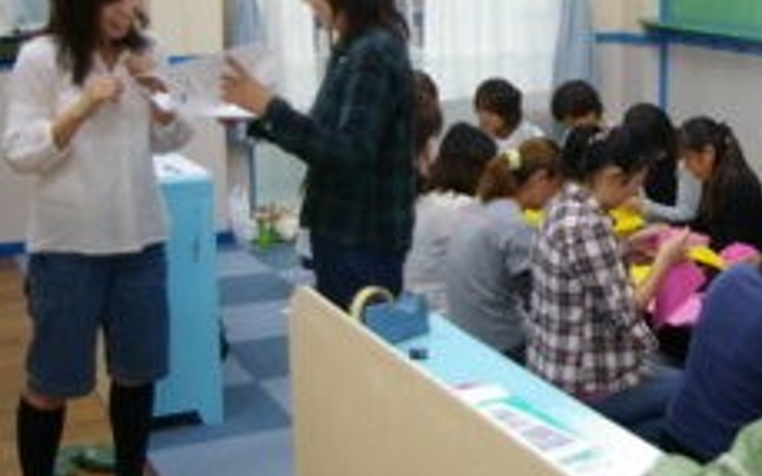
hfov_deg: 30.8
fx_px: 1329
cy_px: 95
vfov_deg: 20.1
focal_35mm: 64
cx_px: 659
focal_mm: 24
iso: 400
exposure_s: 1/30
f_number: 4
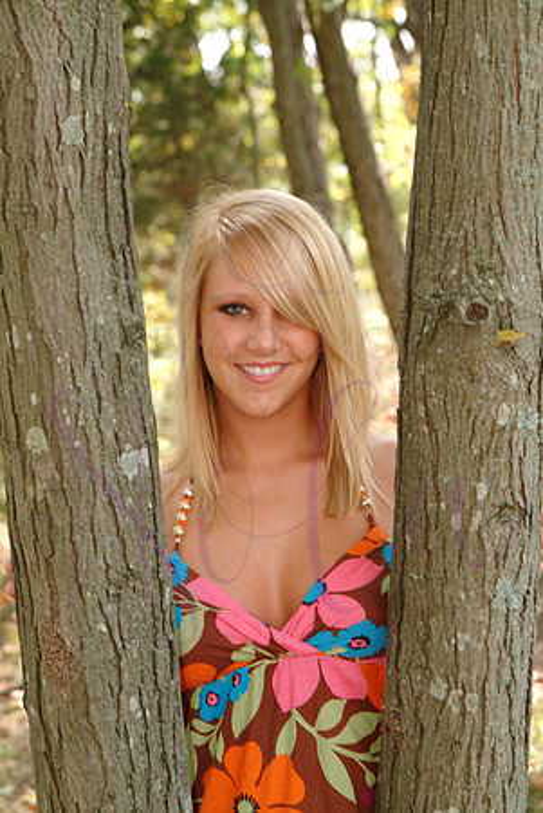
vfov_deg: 18.4
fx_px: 2505
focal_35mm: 111
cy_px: 406
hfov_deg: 12.4
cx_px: 272
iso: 400
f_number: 5.6
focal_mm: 74
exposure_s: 1/125
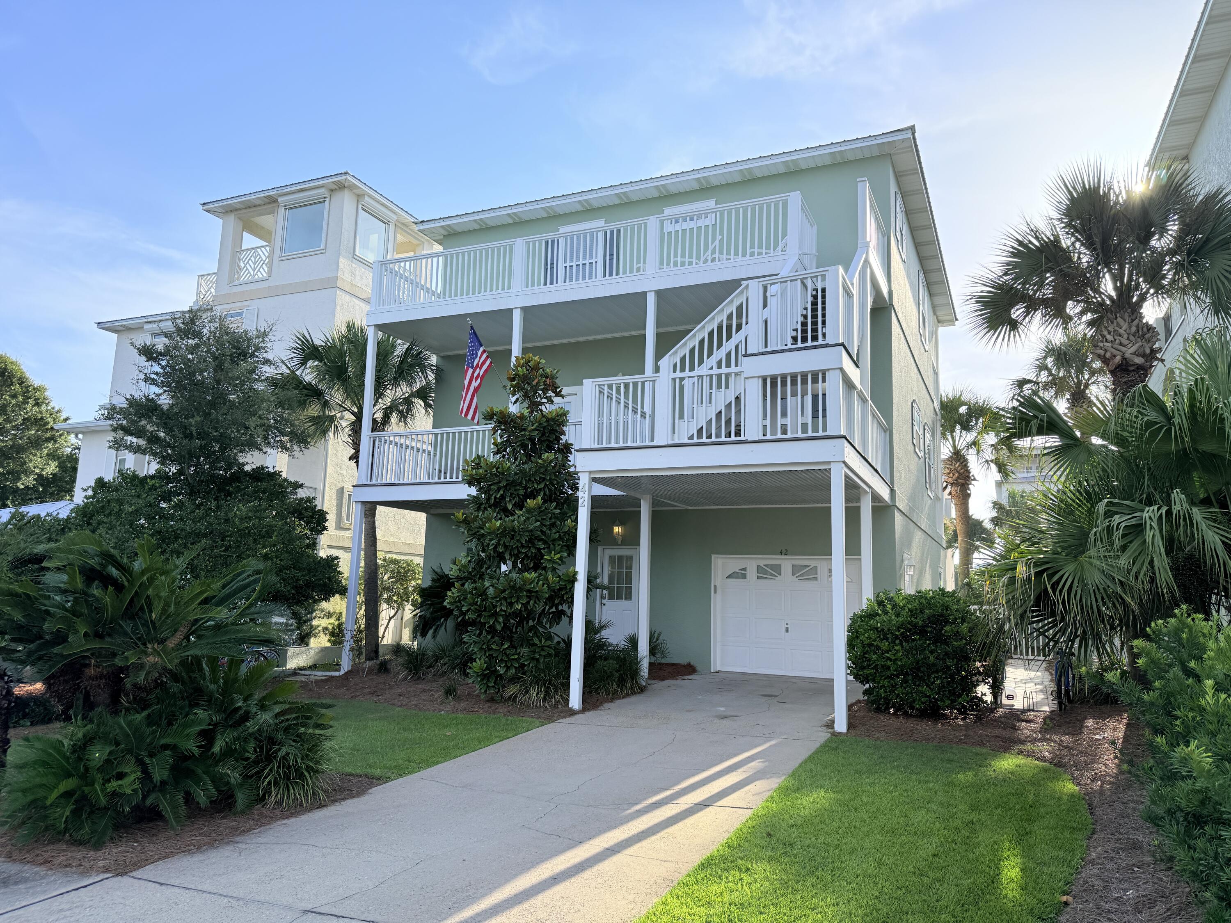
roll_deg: -2.3
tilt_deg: +8.8
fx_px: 853
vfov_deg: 56.8
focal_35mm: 24
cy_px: 462
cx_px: 616
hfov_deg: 71.6
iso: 100
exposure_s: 1/4405
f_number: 1.78
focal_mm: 6.76
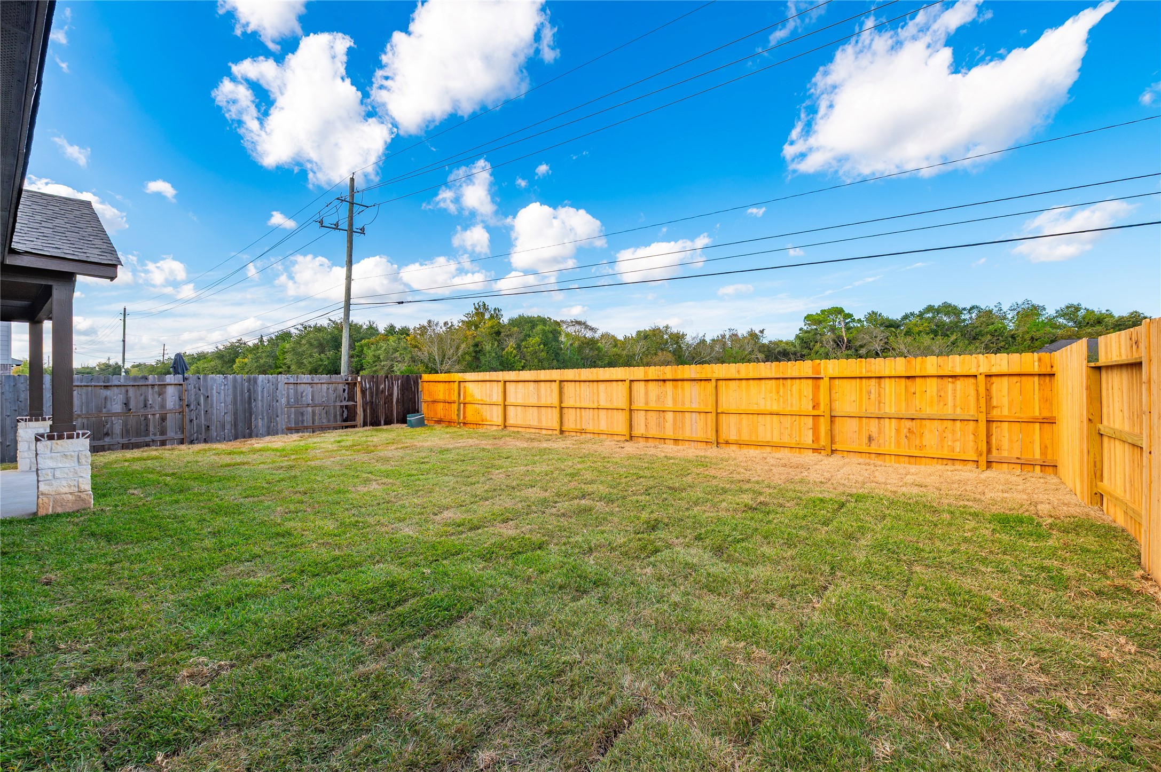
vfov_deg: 77.2
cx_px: 580
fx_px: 483
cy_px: 386
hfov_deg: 100.4
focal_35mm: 15
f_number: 11
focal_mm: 15
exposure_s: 1/80
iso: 125
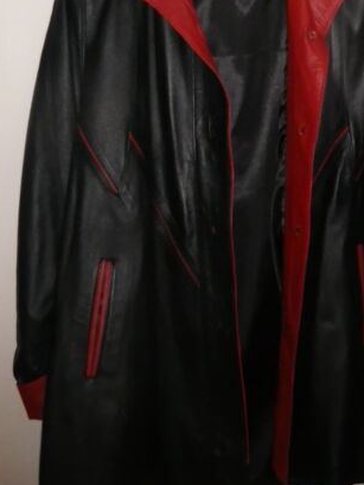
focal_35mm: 61
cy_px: 179
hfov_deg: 23.9
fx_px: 855
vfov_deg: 31.5
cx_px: 258
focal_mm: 7
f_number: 4
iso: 400
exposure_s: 1/50
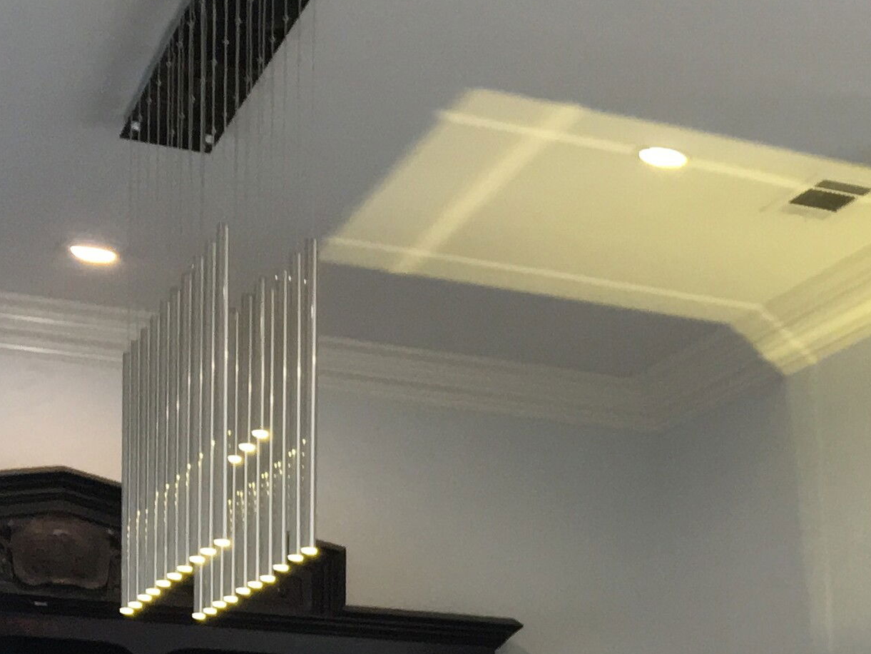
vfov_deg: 14.6
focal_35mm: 95
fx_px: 2391
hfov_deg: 18.8
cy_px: 940
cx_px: 1206
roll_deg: -0.3
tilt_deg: -0.4
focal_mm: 4.15
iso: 80
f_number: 2.2
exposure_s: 1/30
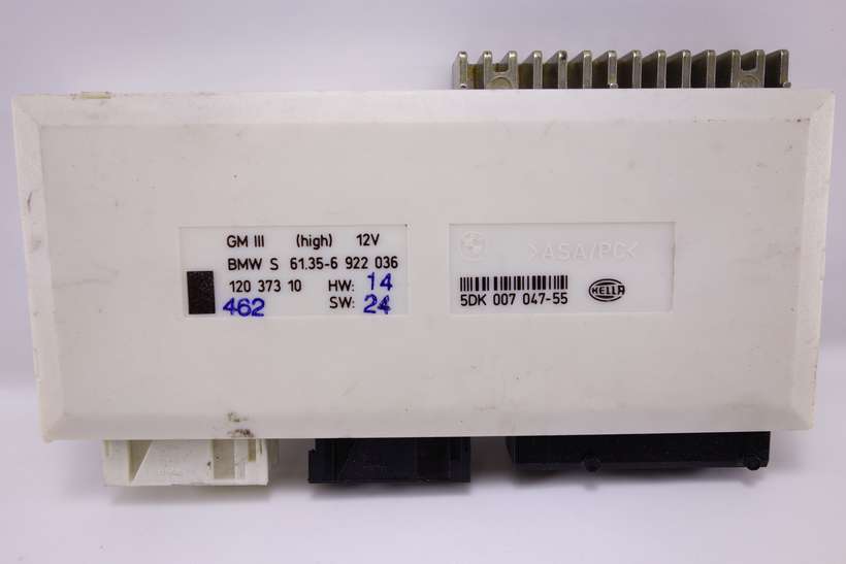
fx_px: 658
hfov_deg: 65.5
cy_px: 282
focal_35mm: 28
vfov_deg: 46.4
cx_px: 423
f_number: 2.5
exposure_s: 1/100
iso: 125
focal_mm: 10.4
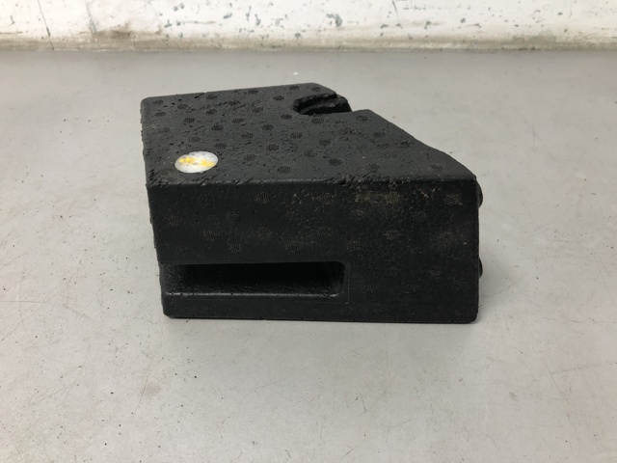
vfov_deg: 49.7
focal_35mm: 28
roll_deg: +3.0
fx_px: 499
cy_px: 232
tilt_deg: -36.7
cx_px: 308
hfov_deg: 63.4
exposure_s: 1/20
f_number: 1.8
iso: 32
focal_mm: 4
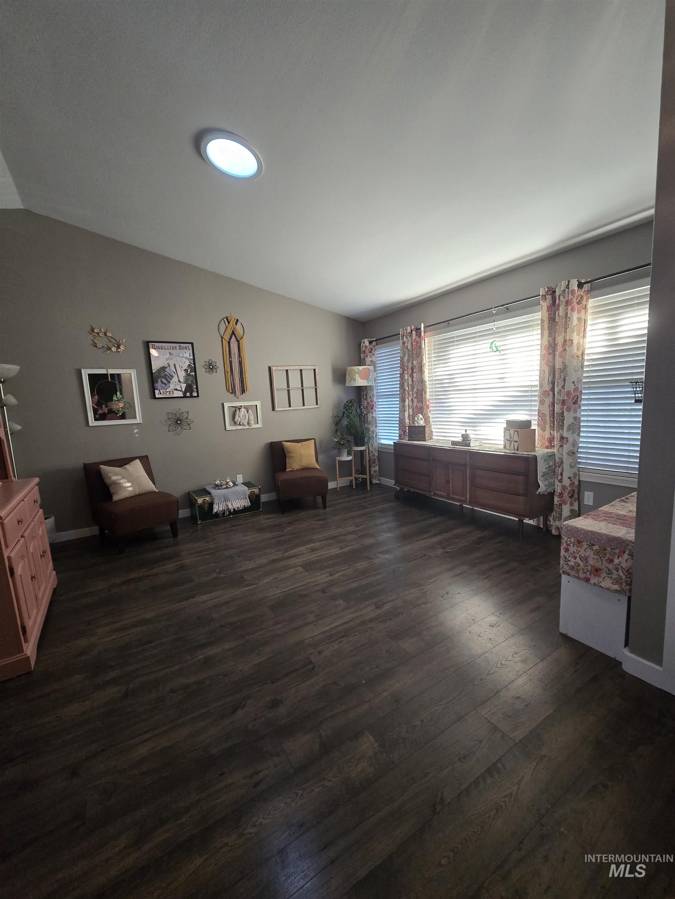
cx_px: 338
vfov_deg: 106.2
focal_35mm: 13
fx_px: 338
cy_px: 450
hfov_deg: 89.9
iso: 500
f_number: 2.2
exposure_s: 1/60
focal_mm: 2.2
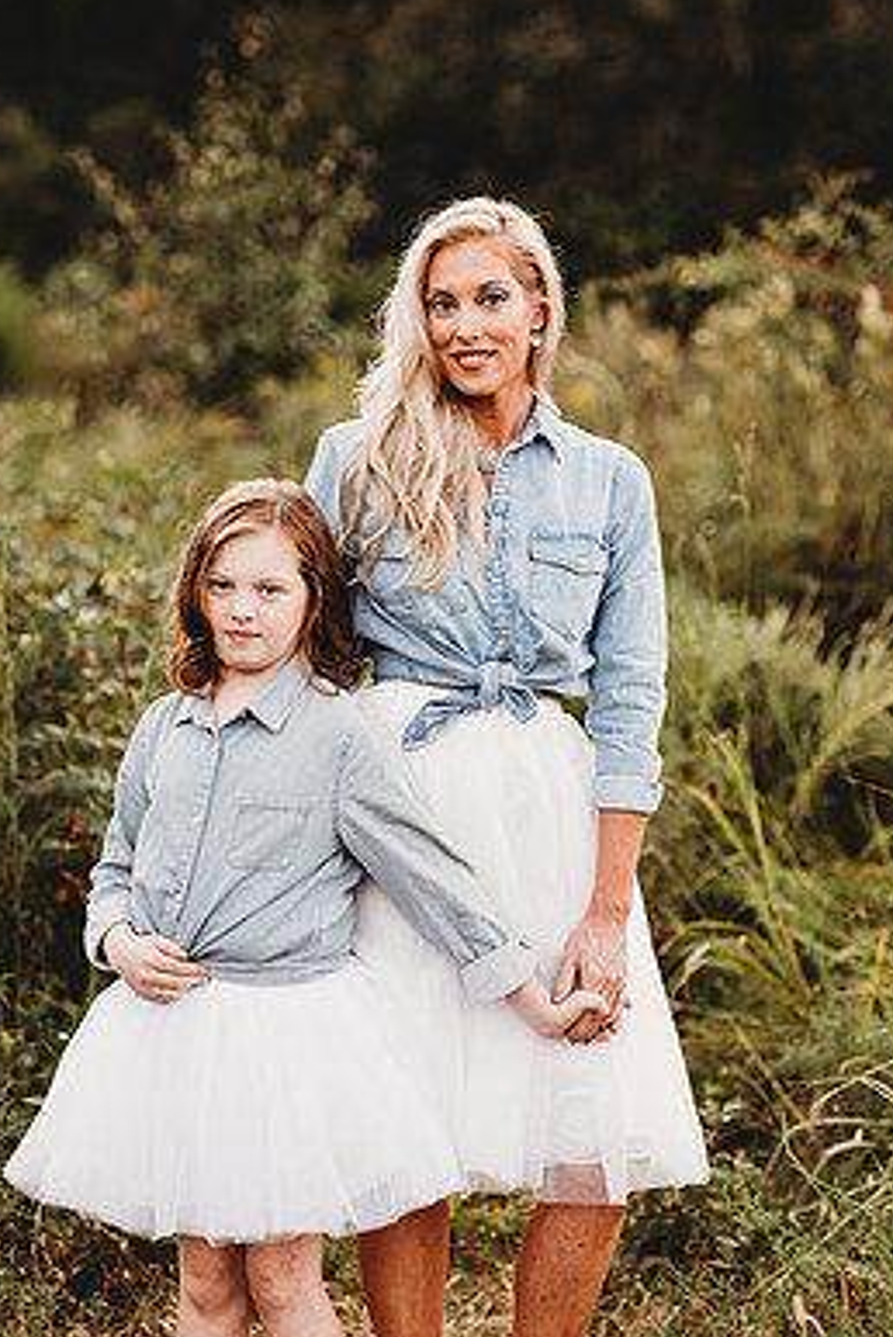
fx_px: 3677
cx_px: 408
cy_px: 651
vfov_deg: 20.6
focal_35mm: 99
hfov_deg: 13.8
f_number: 2.2
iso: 125
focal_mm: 85
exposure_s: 1/200
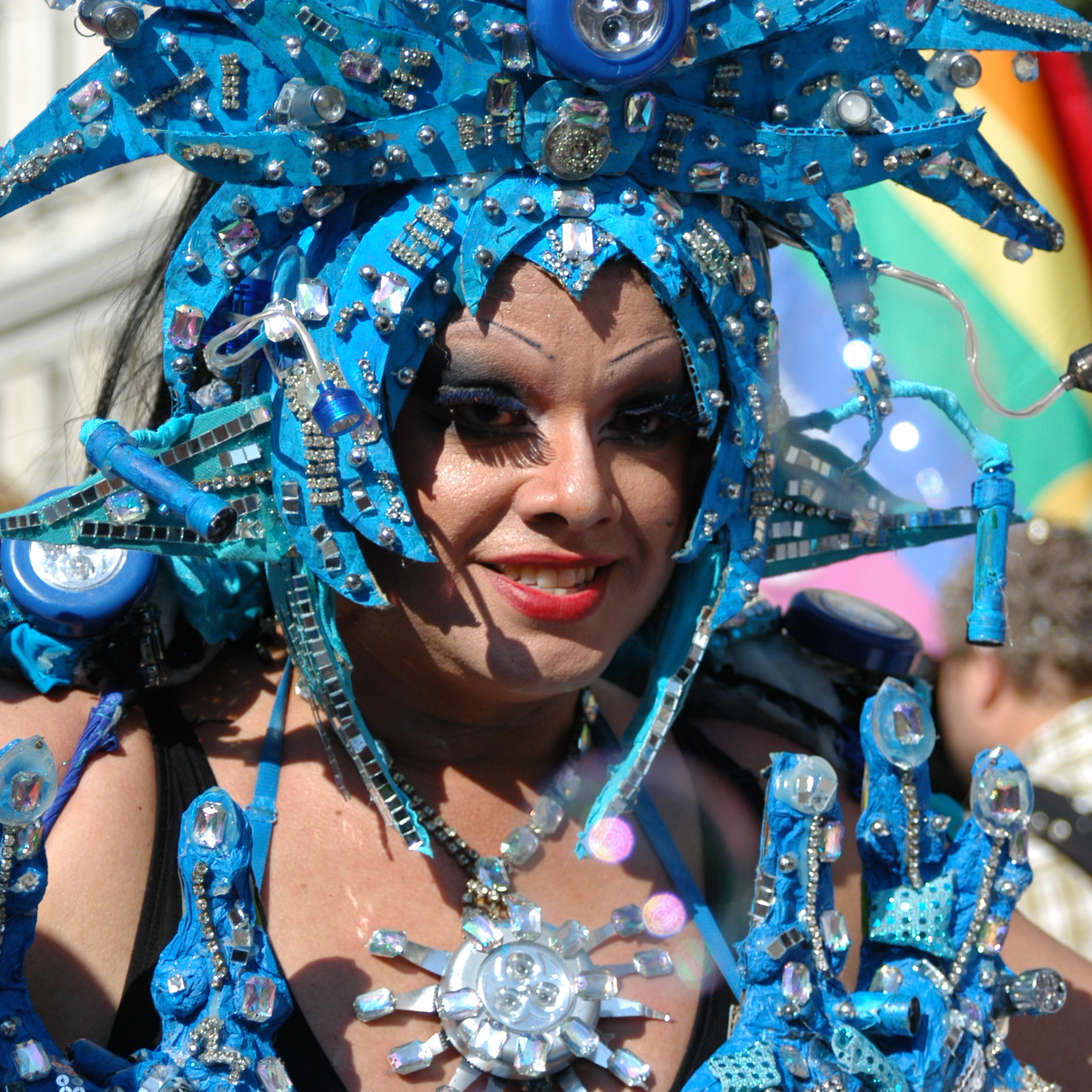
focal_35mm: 127
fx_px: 4533
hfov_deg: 13.7
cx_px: 513
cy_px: 546
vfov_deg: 13.7
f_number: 4.5
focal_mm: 66
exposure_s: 1/1000
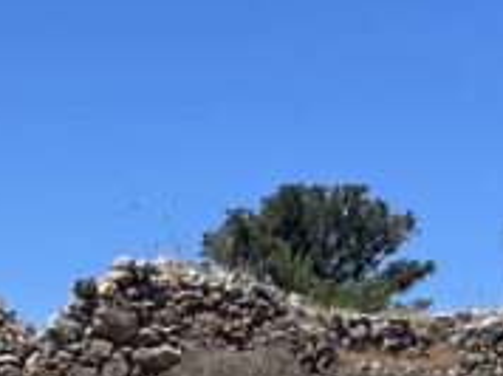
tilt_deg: -0.7
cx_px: 158
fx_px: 1698
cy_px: 565
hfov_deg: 16.8
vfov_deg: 12.0
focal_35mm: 117
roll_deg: -1.4
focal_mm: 4.2
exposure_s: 1/2959
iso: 32
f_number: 1.6
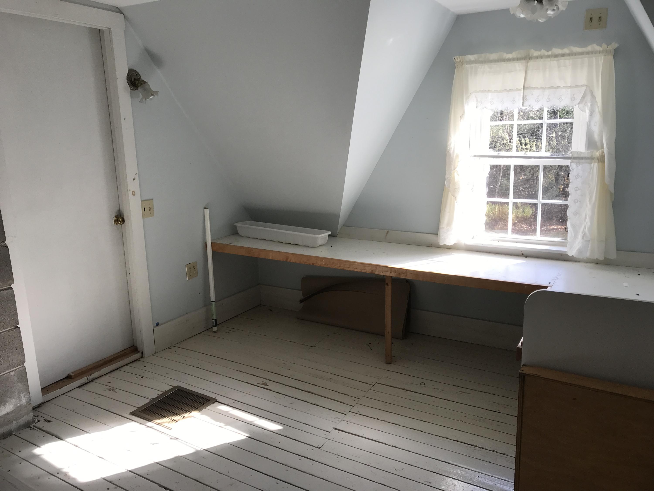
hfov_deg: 63.4
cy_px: 246
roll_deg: +1.9
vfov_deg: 49.7
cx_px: 327
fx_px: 529
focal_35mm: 28
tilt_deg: -10.2
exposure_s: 1/168
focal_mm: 3.99
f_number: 1.8
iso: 20
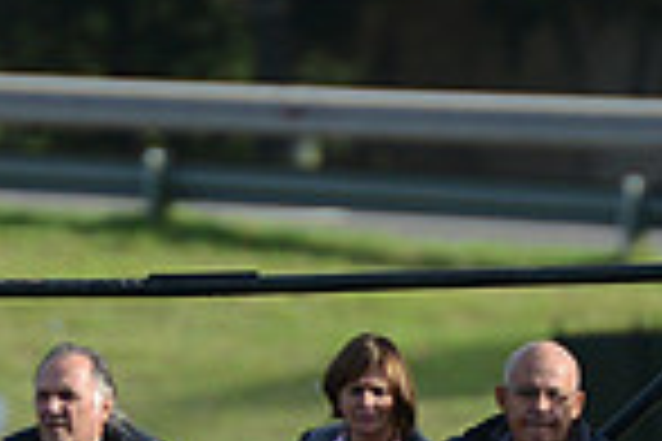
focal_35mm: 1068
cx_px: 793
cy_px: 839
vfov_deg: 1.3
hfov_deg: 1.9
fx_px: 19638
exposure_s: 1/1250
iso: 500
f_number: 4
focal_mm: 270
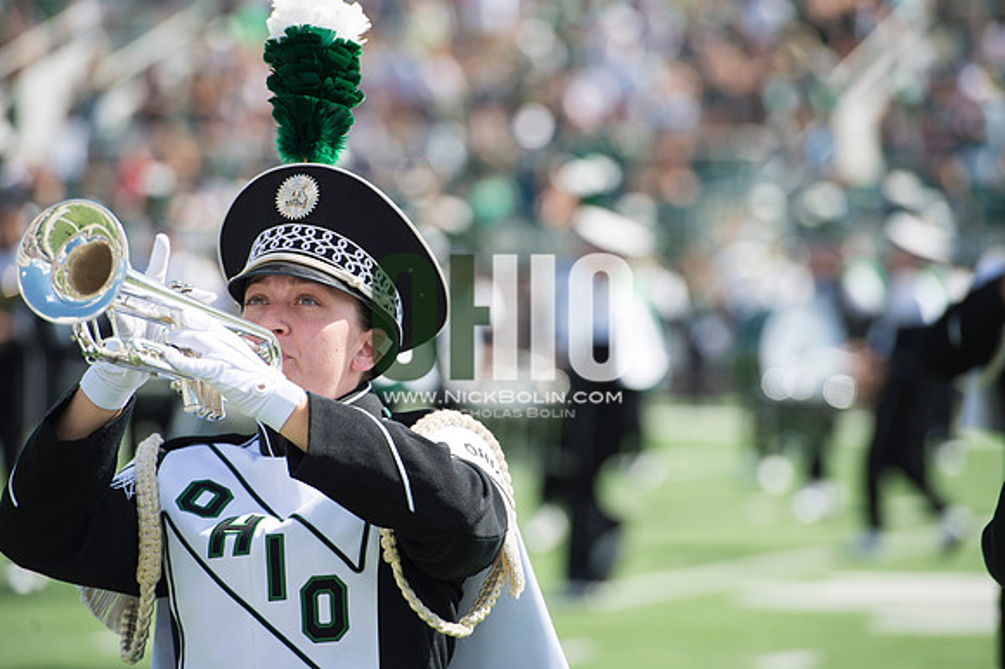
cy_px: 334
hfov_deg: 10.3
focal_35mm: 200
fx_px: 5580
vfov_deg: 6.9
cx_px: 502
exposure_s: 1/1000
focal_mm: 200
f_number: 4.5
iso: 200
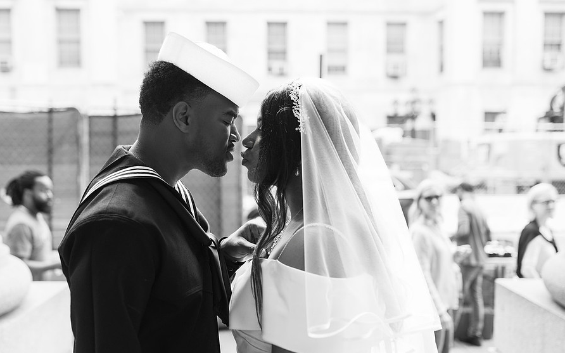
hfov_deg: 45.1
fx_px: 677
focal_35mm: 44
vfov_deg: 29.1
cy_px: 215
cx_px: 231
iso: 400
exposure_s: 1/800
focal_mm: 35
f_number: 2
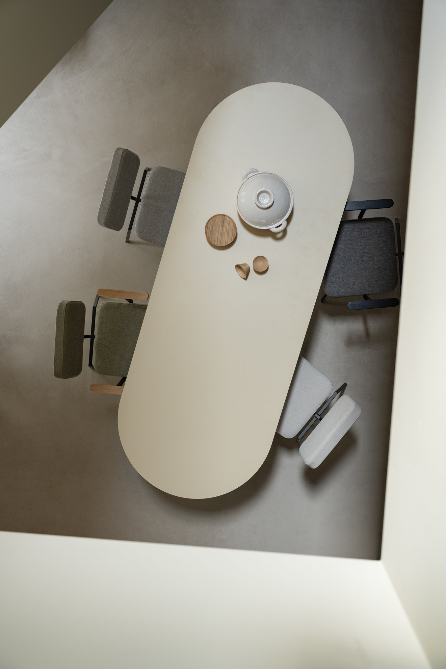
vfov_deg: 54.4
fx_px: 650
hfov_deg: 37.9
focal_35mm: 35
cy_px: 334
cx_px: 223
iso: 400
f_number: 4
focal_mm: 35
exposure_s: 1/40
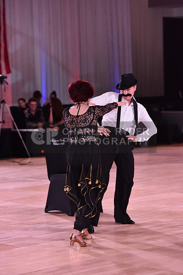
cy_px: 138
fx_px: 991
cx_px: 92
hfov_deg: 10.6
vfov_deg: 15.8
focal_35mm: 130
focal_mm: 130
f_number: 4
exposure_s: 1/250
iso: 1600
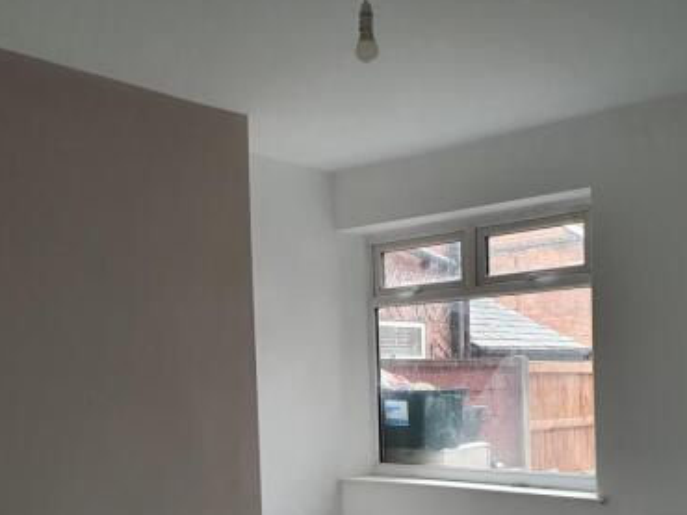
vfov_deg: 34.3
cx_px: 417
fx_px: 813
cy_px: 395
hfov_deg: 45.5
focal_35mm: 41
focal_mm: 4.32
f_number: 2.4
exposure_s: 1/120
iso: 250
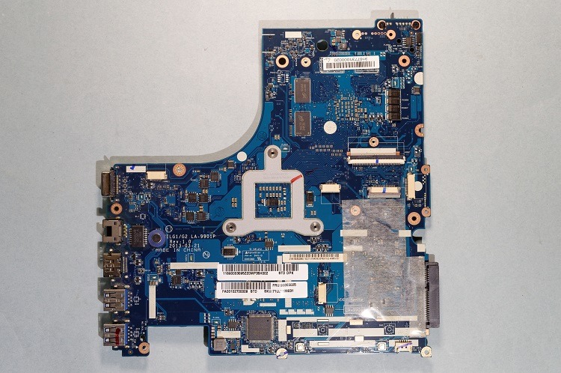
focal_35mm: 39
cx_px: 280
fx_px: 607
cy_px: 186
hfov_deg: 49.6
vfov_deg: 34.1
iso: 100
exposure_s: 1/5
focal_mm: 26
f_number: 8
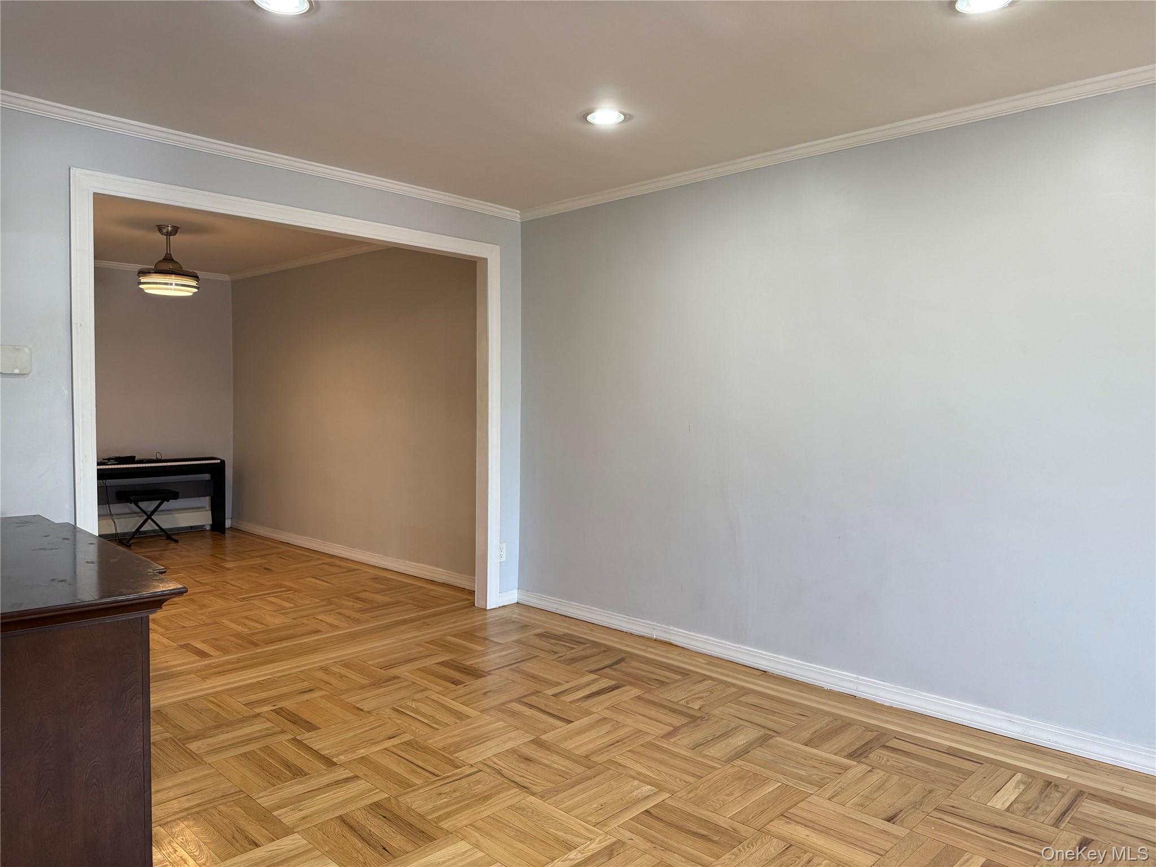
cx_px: 578
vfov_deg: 56.8
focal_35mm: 24
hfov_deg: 71.6
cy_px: 434
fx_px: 801
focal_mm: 6.76
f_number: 1.78
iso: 160
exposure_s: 1/120
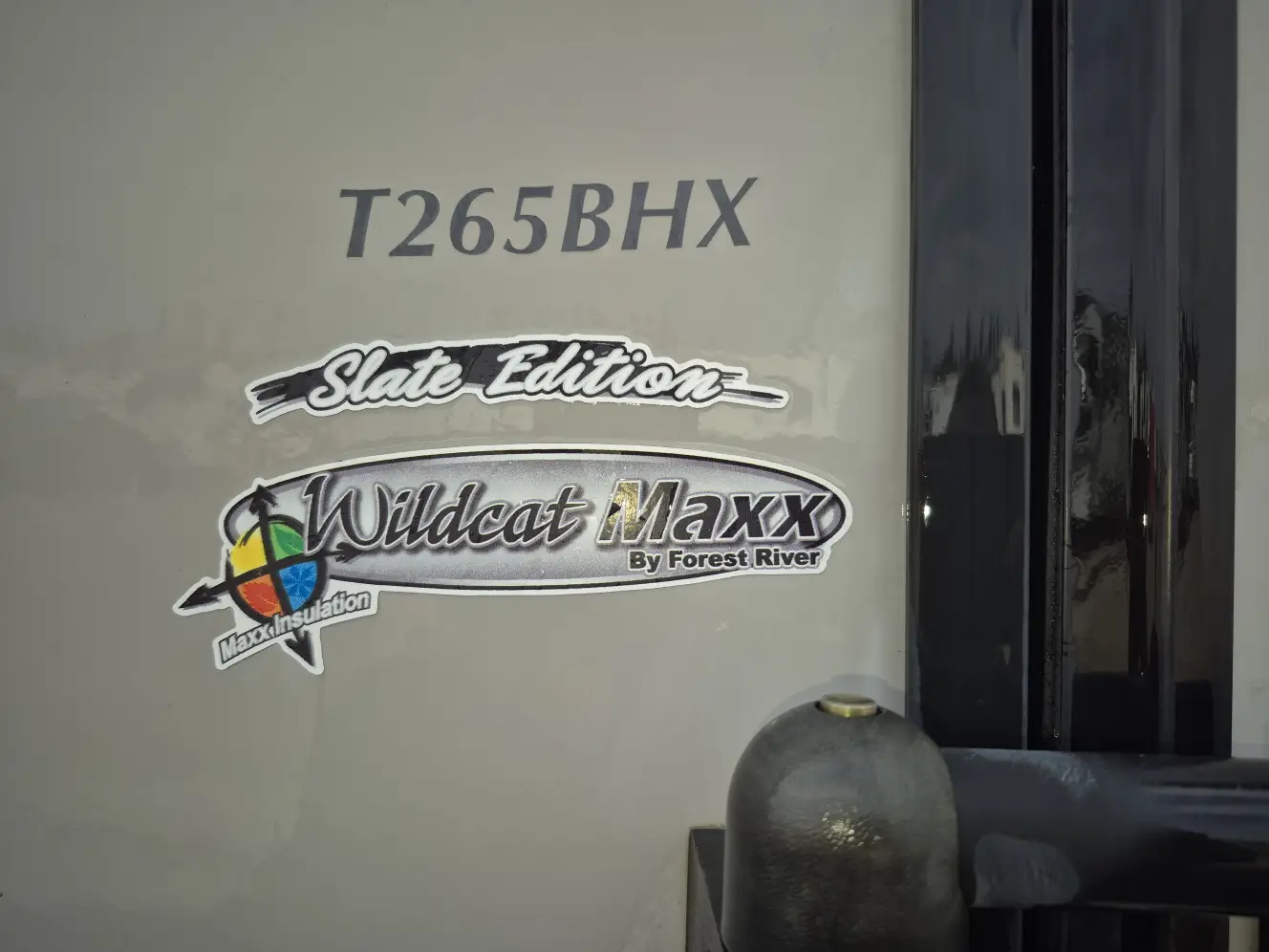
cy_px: 476
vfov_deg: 58.9
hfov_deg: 73.9
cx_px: 634
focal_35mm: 23
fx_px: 843
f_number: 1.8
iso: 25
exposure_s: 1/642
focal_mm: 5.4
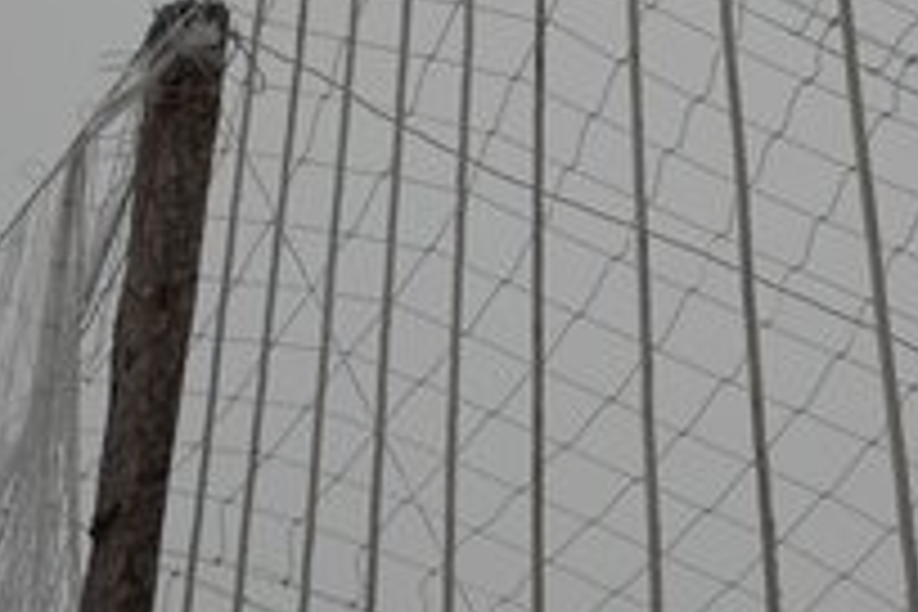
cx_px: 639
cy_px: 209
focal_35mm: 102
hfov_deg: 19.9
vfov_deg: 13.4
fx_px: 2601
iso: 125
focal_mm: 52
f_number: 7.1
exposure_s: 1/125
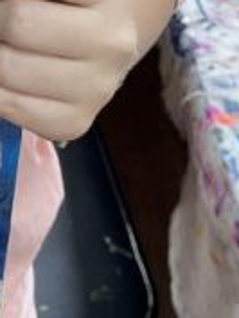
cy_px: -207
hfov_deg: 9.9
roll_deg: +0.0
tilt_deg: -31.6
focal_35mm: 141
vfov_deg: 13.0
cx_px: -203
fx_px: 1296
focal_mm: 5.1
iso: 80
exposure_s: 1/100
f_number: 1.6
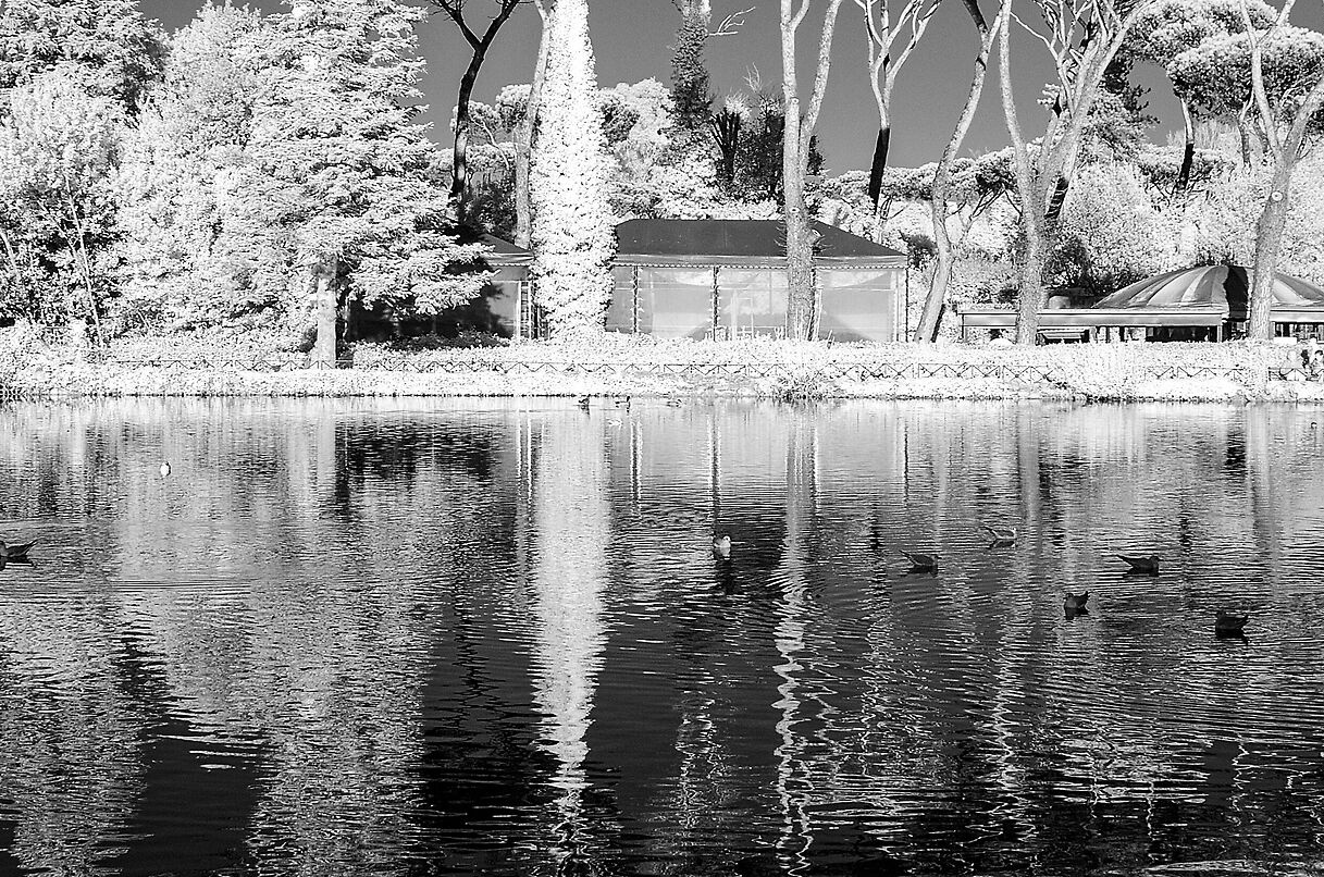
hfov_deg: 28.5
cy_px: 307
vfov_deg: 19.1
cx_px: 774
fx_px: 2606
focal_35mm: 71
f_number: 8
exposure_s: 1/200
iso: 100
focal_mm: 24
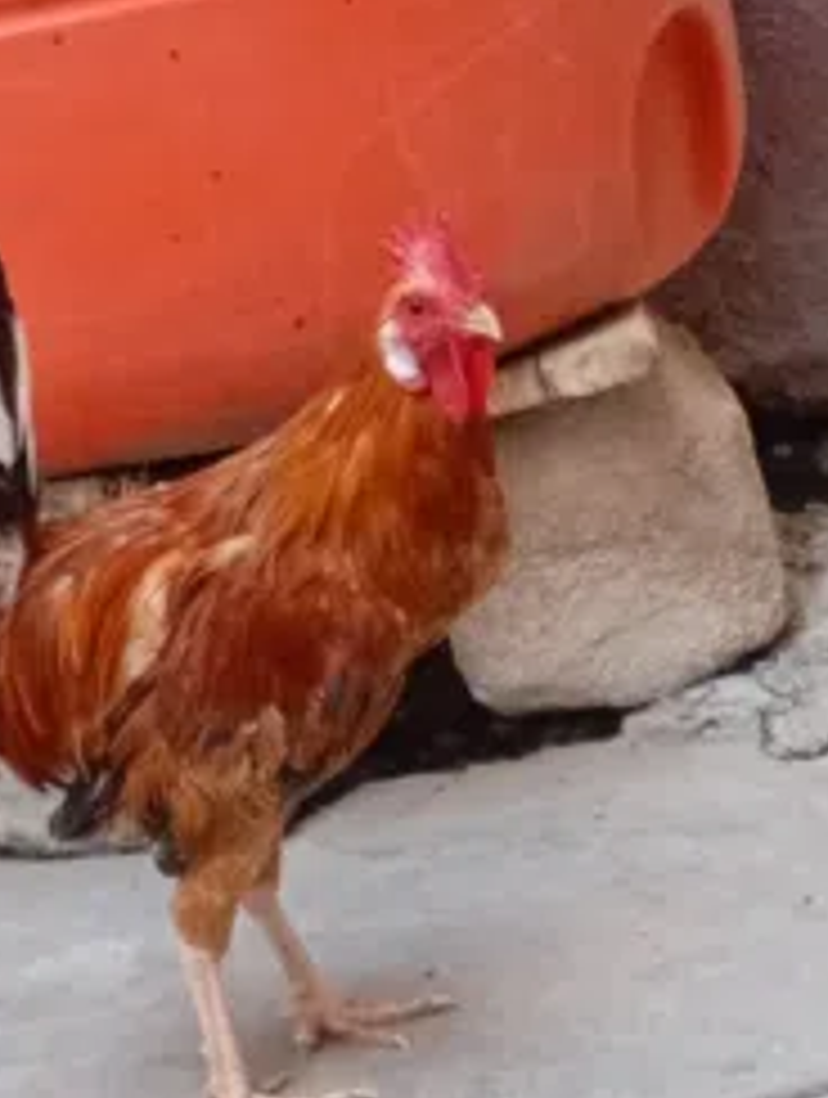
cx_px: 297
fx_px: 4195
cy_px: 598
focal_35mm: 132
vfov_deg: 14.9
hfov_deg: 11.3
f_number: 1.8
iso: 416
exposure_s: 1/50
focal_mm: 4.27
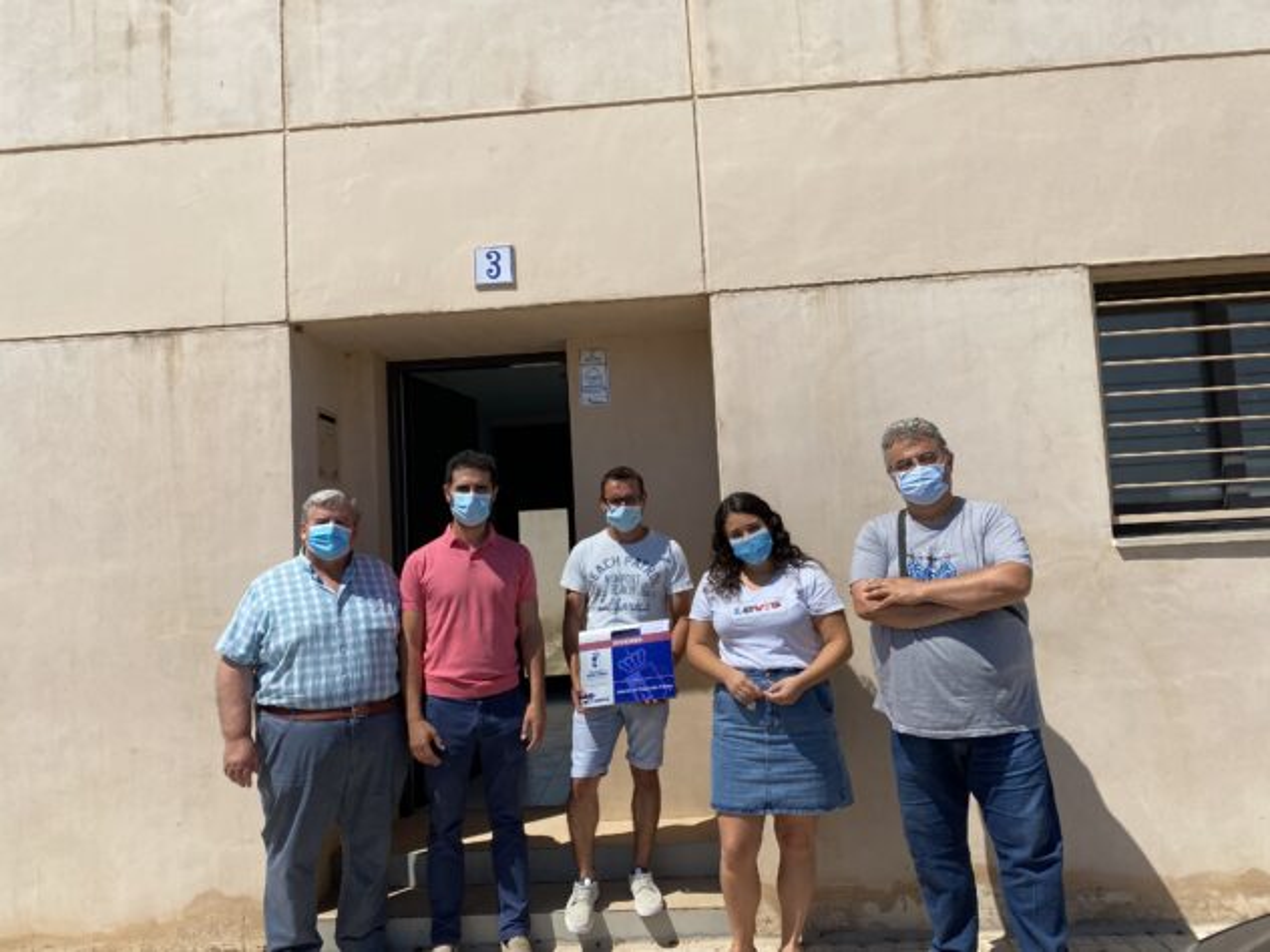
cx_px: 635
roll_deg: +2.9
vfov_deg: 53.1
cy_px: 476
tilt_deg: +5.9
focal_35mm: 26
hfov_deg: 67.3
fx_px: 954
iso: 32
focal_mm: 4.25
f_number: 1.8
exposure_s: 1/4115
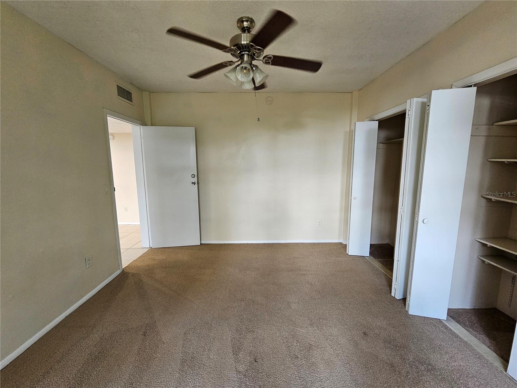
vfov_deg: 89.9
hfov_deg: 106.2
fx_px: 194
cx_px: 258
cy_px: 194
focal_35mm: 13
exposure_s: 1/66
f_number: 2.2
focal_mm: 2.2
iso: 200
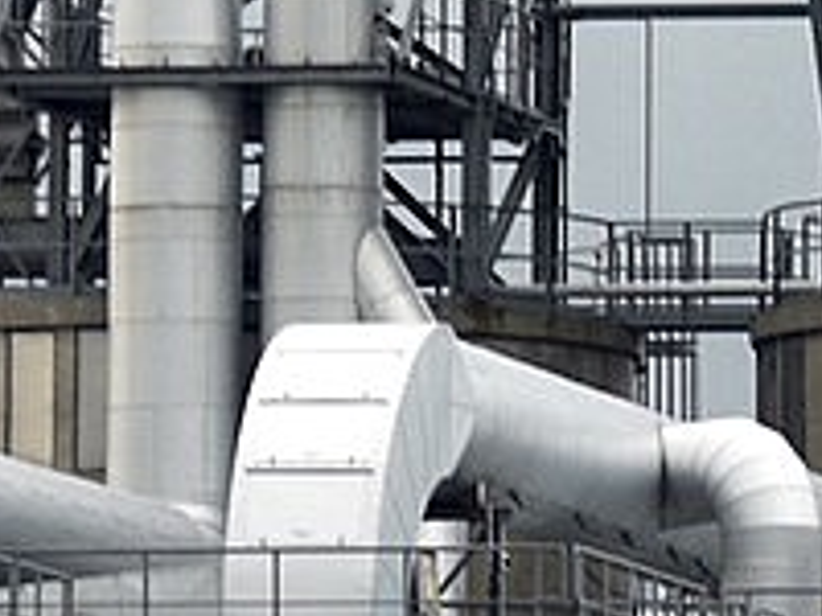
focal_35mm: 799
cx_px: 580
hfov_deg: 2.5
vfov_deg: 1.9
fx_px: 18973
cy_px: 76
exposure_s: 1/160
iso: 100
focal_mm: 78
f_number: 4.4
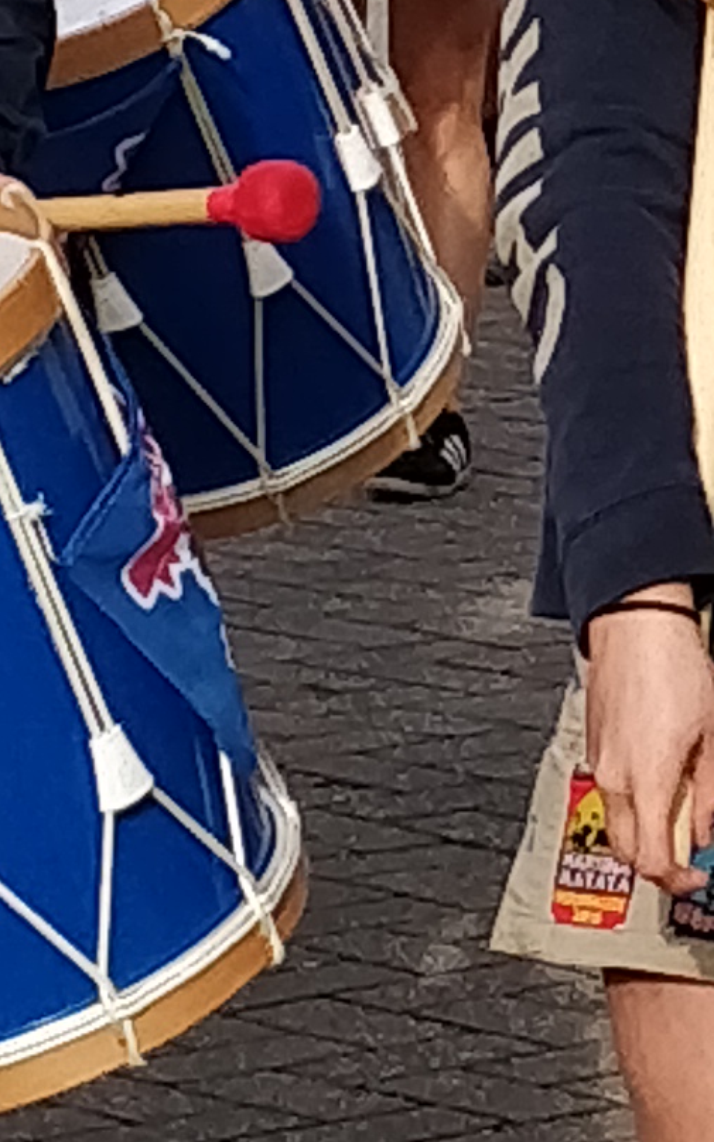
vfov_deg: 14.1
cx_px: 1017
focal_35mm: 145
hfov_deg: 8.9
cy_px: -112
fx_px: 4514
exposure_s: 1/1094
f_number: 1.7
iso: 160
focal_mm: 4.1
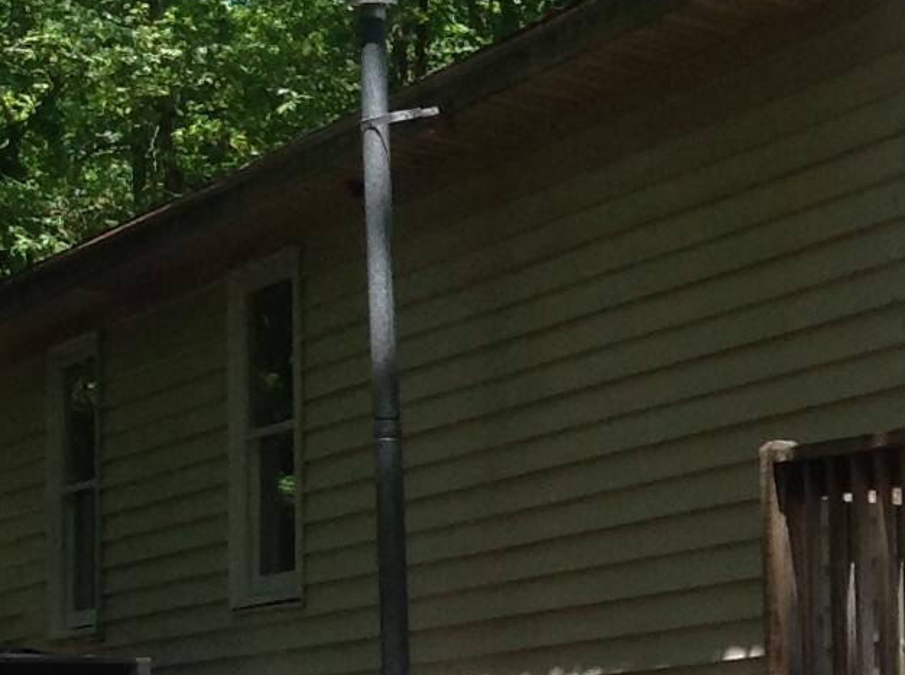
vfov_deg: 10.1
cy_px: 781
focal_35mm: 145
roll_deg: +0.7
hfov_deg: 12.4
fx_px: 3784
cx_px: 1639
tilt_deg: +0.6
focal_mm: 4.28
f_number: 2.4
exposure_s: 1/530
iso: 50
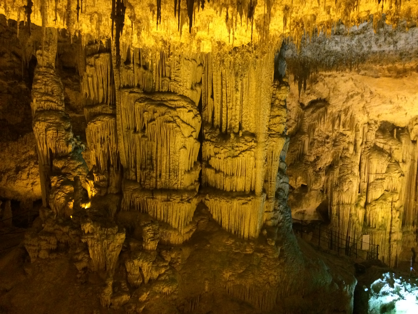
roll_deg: -0.4
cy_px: 157
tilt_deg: -1.3
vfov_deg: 48.2
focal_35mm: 29
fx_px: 350
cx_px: 209
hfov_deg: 61.7
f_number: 2.2
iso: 400
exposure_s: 1/17
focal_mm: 4.15
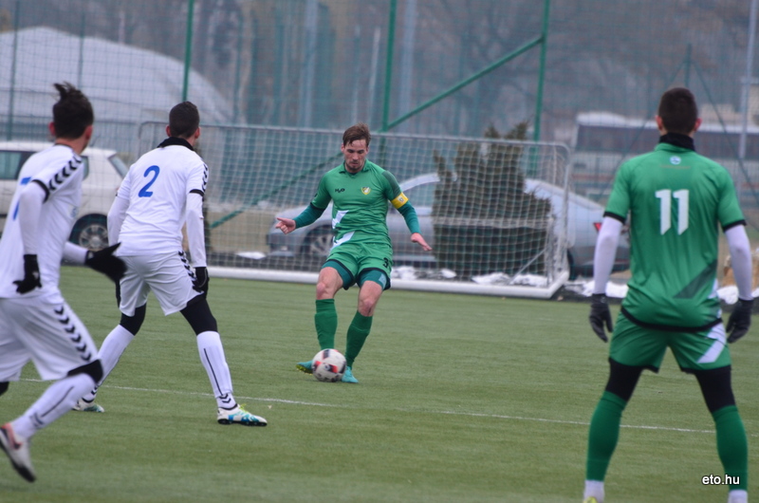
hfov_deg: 4.6
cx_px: 380
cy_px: 252
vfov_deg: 3.0
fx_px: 9469
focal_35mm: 450
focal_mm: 300
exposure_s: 1/400
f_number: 5.6
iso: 640
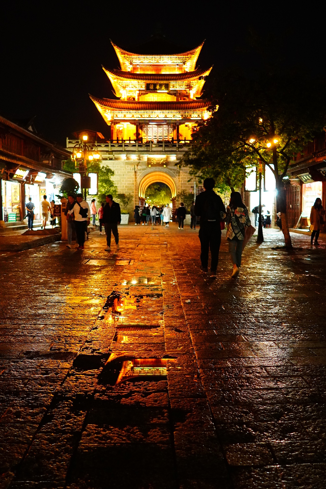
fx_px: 509
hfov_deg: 35.5
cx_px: 163
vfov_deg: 51.3
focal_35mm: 38
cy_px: 244
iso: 3200
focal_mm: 25
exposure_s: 1/40
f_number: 2.2
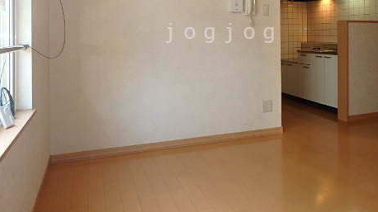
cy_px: 33
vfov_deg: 35.1
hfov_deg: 60.7
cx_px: 222
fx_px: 321
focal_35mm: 32
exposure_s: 1/30
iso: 250
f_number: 3.5
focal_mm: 3.7
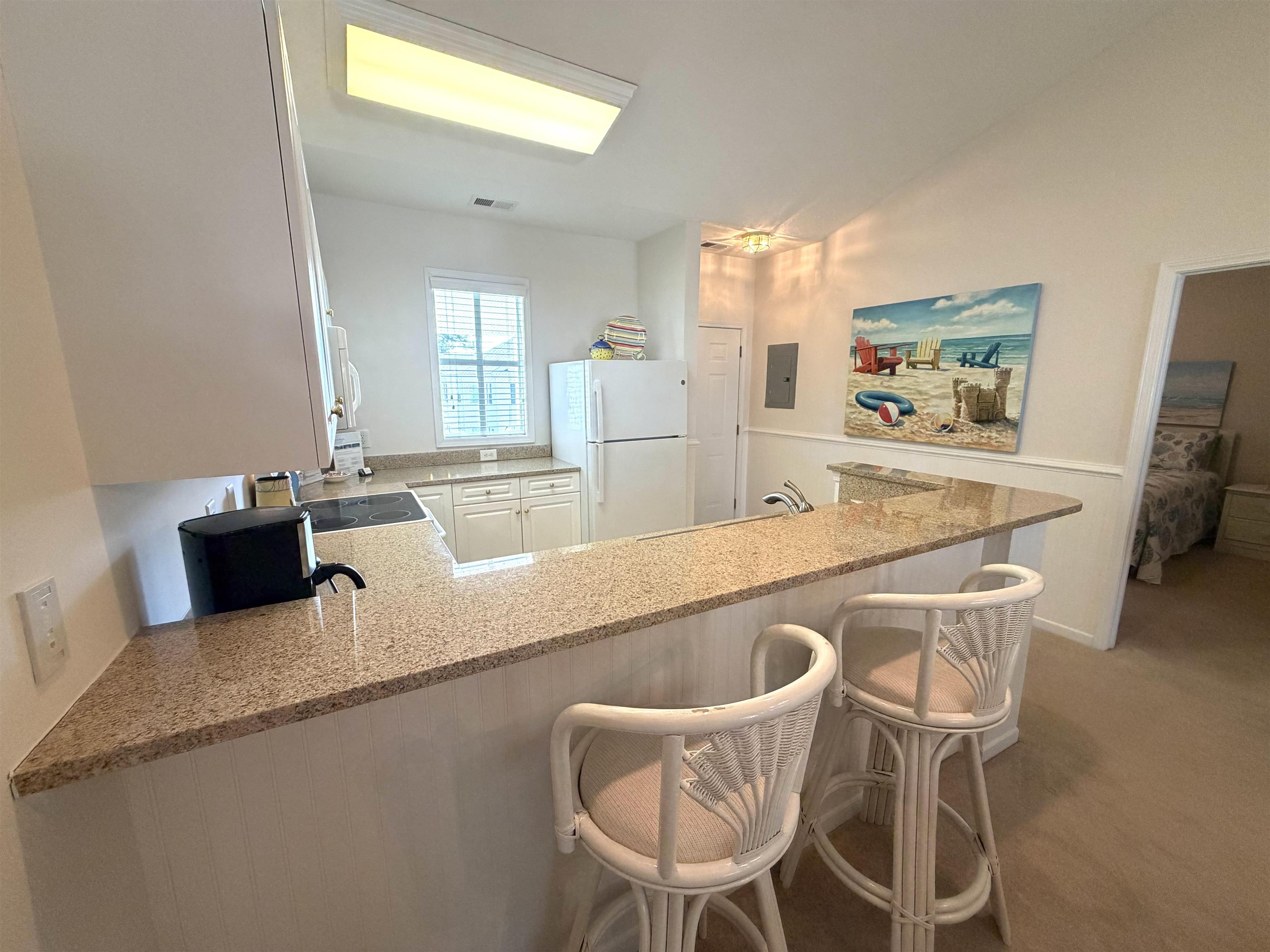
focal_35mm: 14
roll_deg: +0.5
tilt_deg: -10.4
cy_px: 476
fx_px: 514
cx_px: 635
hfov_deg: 102.1
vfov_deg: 85.7
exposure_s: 1/60
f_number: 2.2
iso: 200
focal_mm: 2.22
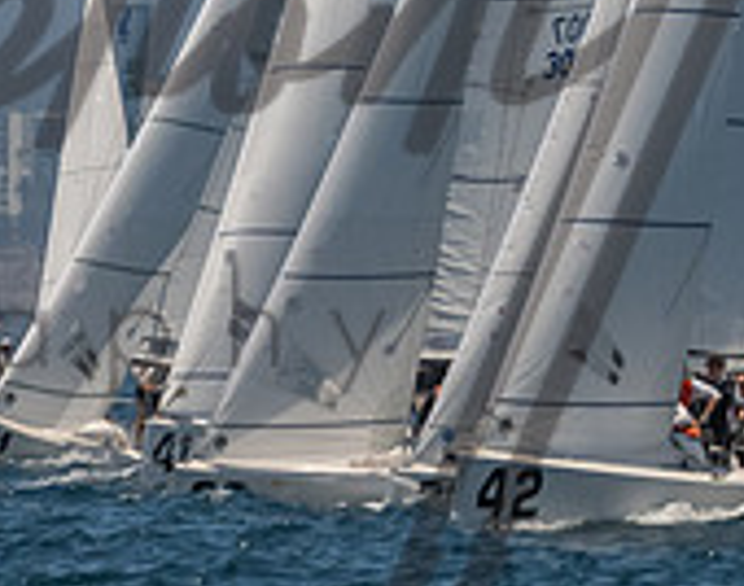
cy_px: -392
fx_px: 20098
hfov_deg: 2.1
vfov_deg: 1.7
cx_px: 1347
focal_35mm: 918
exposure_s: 1/1000
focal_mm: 150
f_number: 9
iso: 640
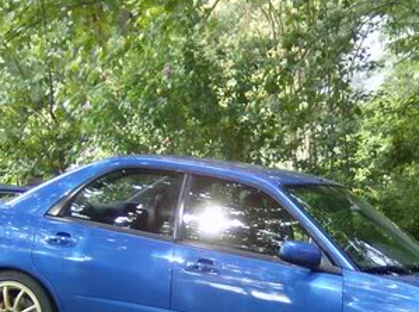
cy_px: 264
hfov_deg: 16.0
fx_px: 1486
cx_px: 307
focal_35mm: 123
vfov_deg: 11.9
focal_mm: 7.7
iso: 123
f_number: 3.1
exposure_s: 1/79.1
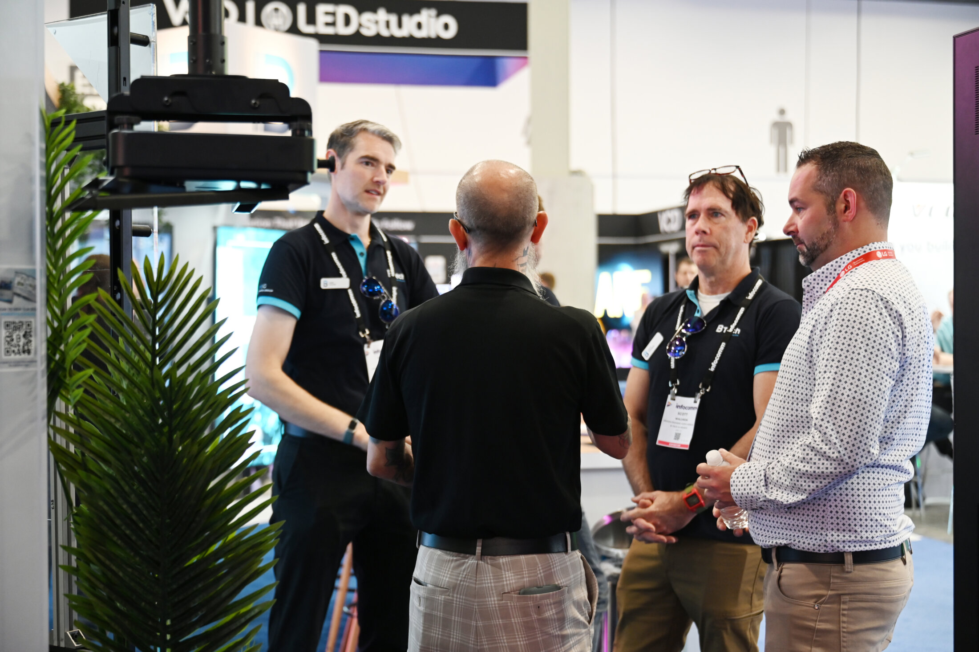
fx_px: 1440
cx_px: 490
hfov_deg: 37.5
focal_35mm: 53
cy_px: 326
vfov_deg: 25.5
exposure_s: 1/125
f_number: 3.2
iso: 1250
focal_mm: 53
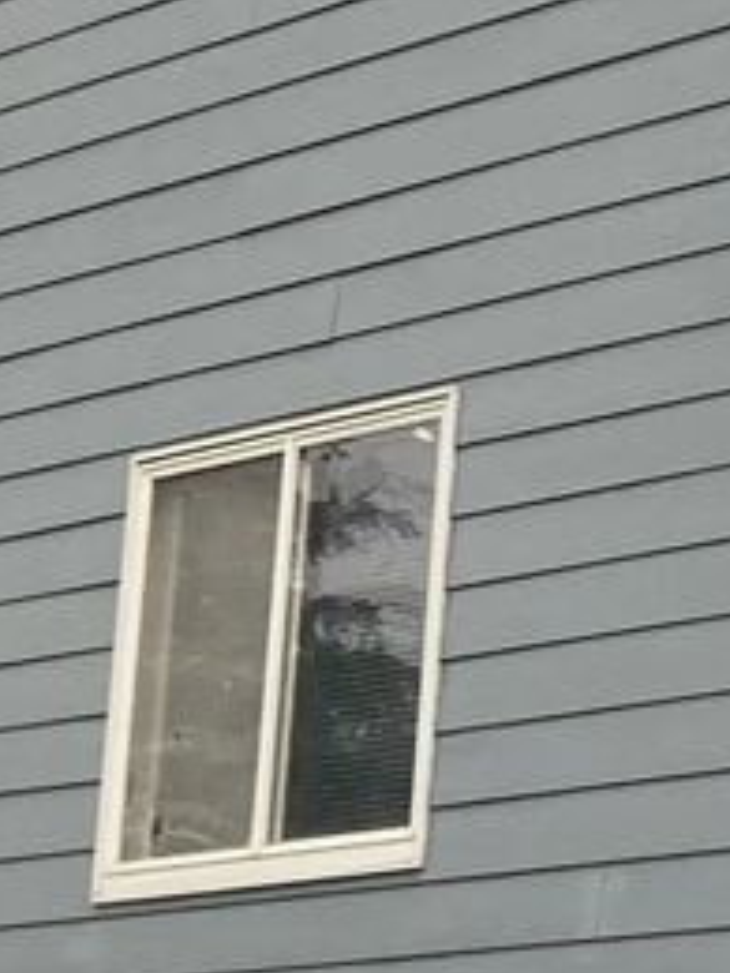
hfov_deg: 9.5
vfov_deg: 13.4
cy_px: 211
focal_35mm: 147
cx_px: 1430
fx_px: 4133
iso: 20
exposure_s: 1/540
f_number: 1.8
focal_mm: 3.99
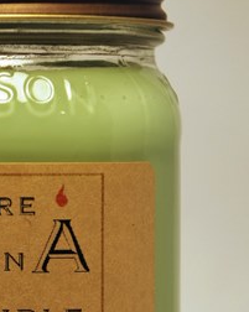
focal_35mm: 197
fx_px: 1820
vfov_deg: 9.8
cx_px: 19
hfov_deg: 7.8
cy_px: 254
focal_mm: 55
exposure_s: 1/125
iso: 180
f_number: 5.6
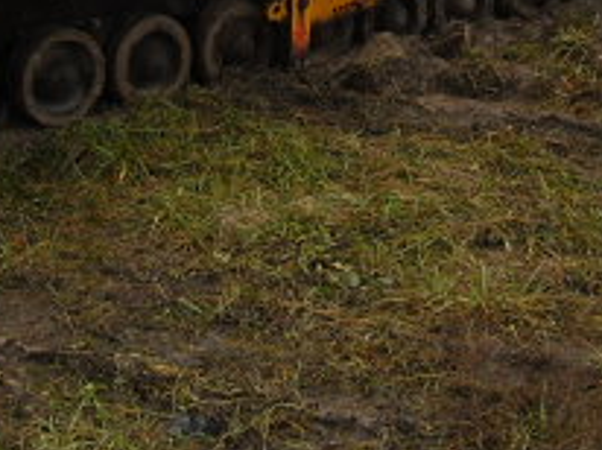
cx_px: 143
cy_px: -245
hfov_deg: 17.9
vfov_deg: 12.8
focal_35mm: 109
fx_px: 1893
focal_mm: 5.7
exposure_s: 1/135
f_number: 2.8
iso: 64
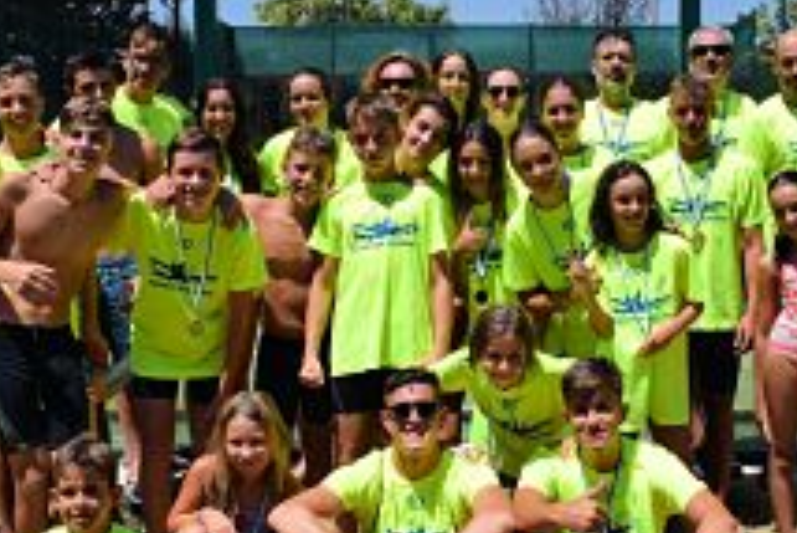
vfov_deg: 24.2
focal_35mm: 56
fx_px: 1241
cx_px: 473
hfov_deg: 35.5
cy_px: 311
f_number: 11
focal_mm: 20
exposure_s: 1/500
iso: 200
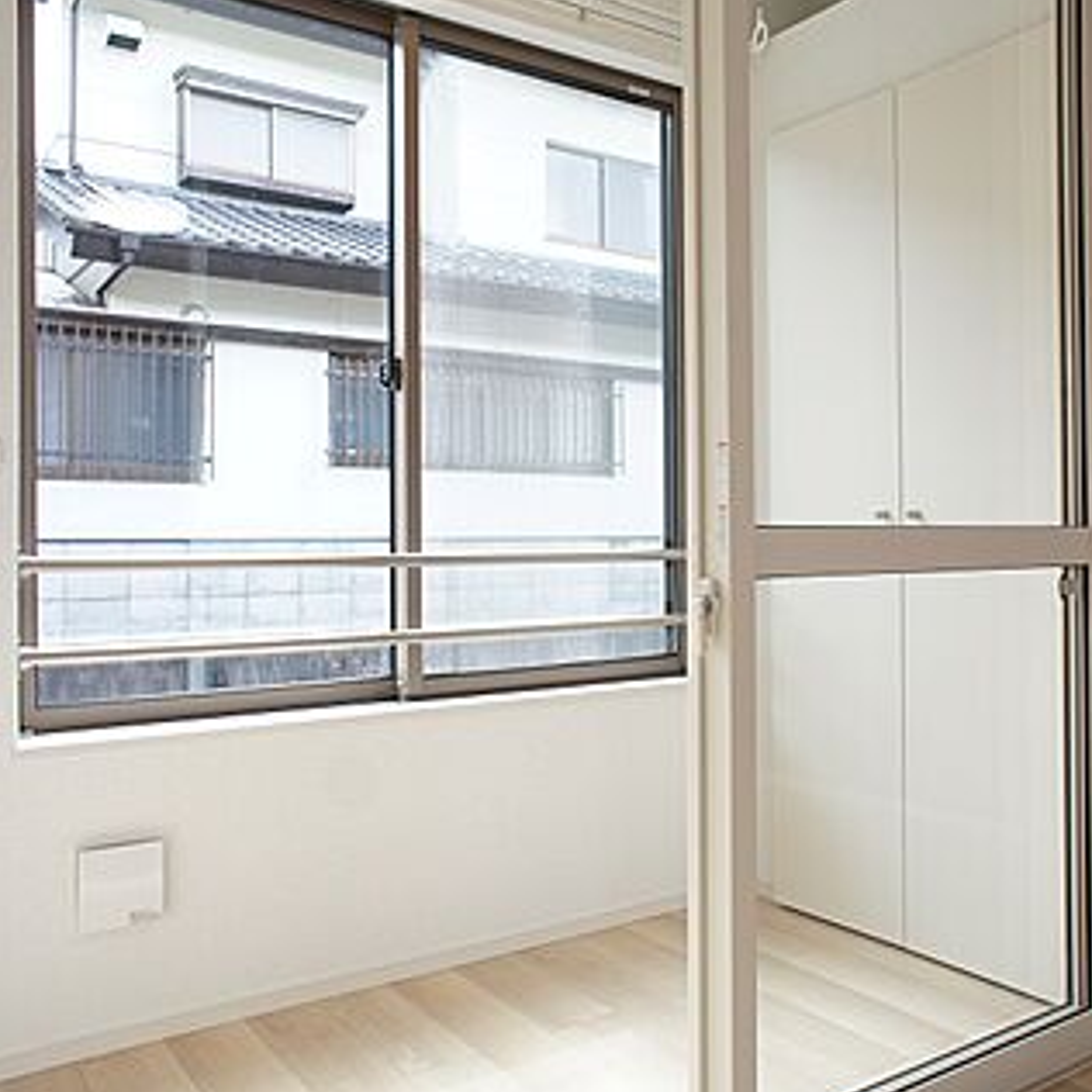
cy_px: 518
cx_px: 548
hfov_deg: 52.5
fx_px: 1106
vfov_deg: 52.5
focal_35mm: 31
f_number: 4.5
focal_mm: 16
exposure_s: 1/60
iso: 200
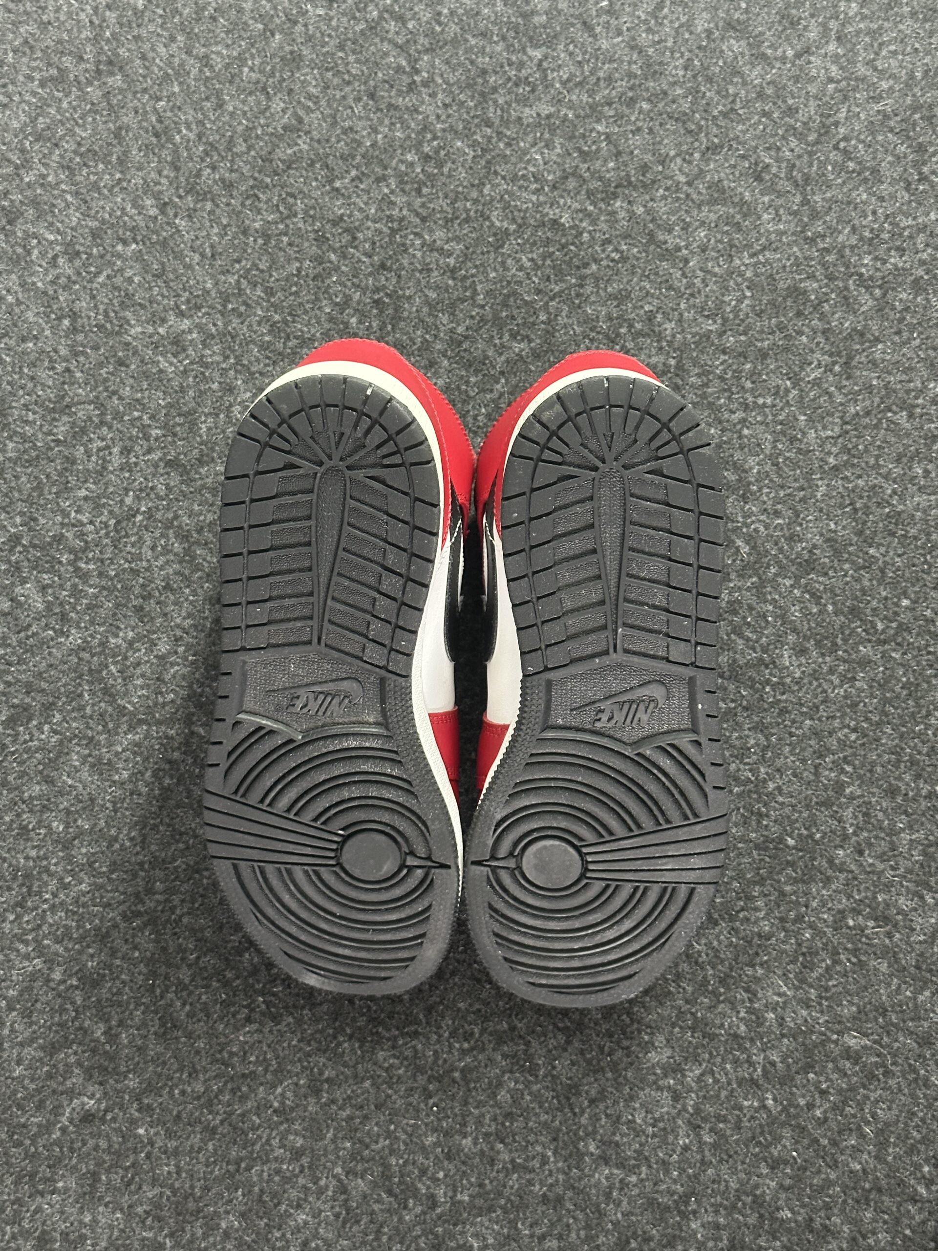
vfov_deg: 39.7
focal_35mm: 48
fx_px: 1734
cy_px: 626
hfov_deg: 30.3
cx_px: 469
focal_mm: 6.86
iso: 500
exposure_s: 1/25
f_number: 1.78
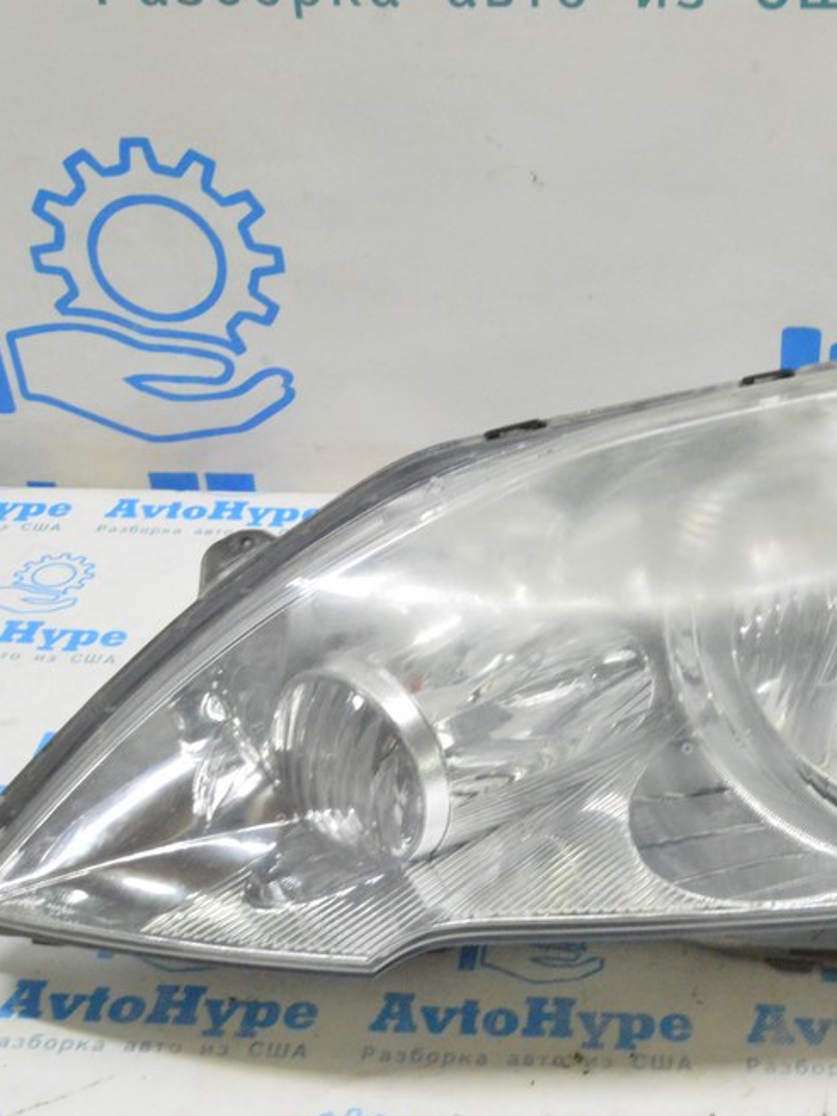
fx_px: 1668
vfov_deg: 37.0
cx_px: 660
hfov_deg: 27.6
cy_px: 571
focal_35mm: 52
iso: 6400
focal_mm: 23
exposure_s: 1/15
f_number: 20
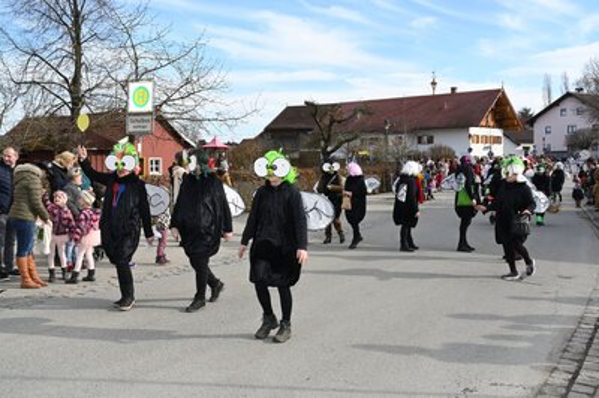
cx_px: 300
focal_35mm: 38
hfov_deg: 50.7
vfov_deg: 35.0
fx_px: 632
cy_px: 199
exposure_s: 1/200
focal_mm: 38
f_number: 22
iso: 1000
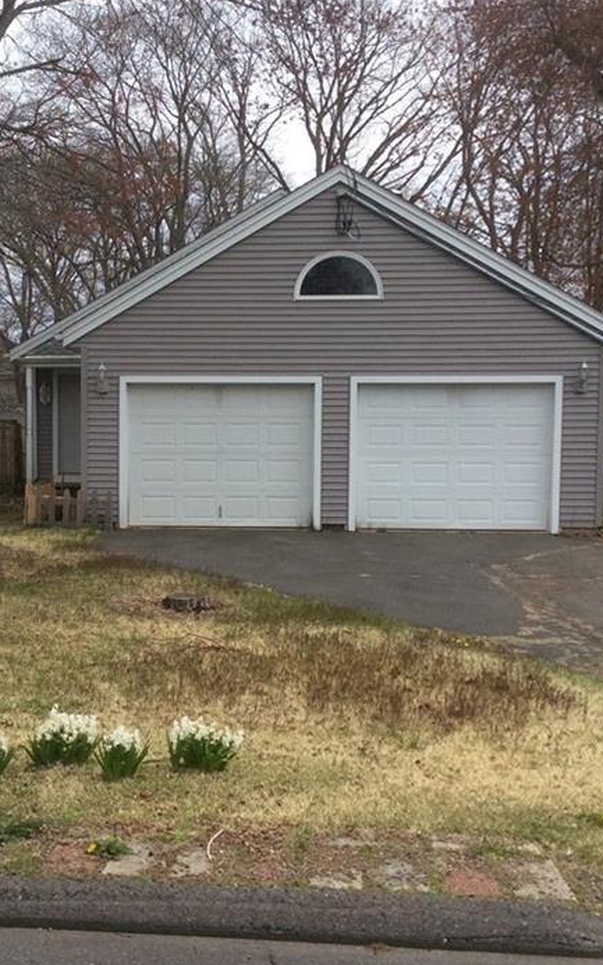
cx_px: 175
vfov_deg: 40.3
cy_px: 512
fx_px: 1315
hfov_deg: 25.6
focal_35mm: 50
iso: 32
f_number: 2.4
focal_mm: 3.3
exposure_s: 1/1021
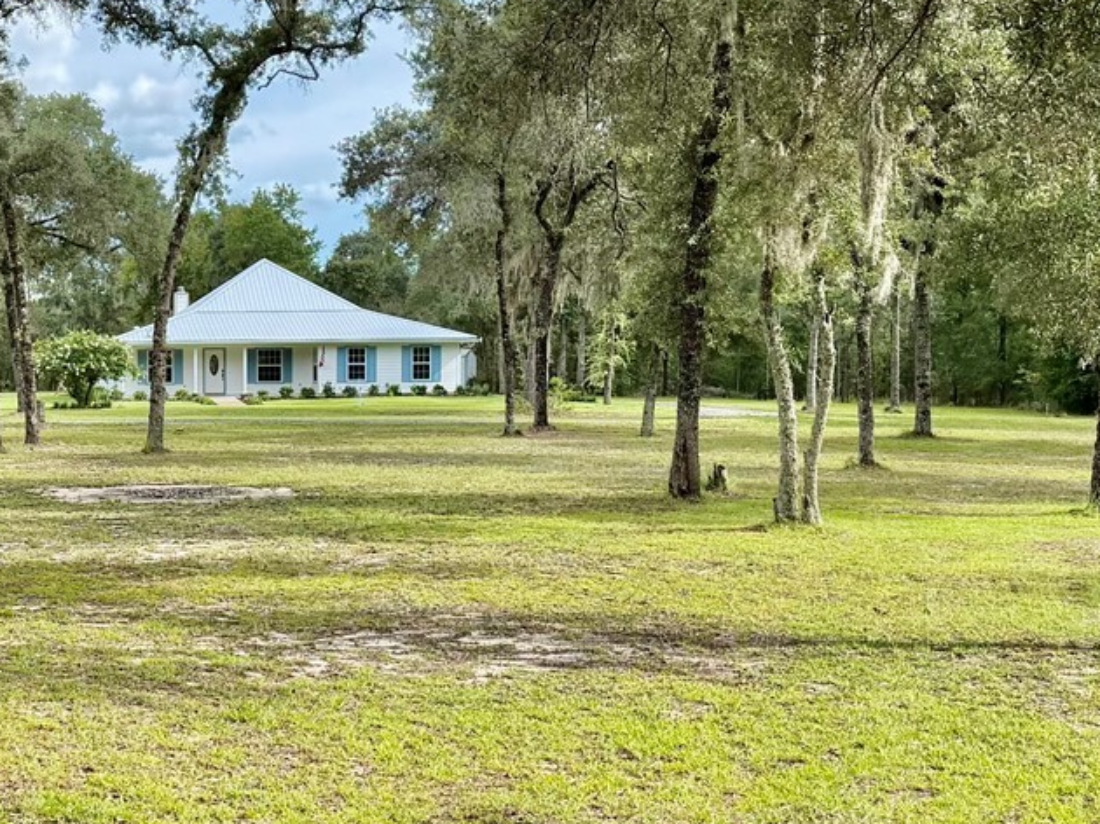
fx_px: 1938
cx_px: 91
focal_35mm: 61
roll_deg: +1.2
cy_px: 494
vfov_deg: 24.0
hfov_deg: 30.2
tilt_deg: -3.0
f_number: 1.78
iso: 100
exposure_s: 1/2370
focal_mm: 6.76
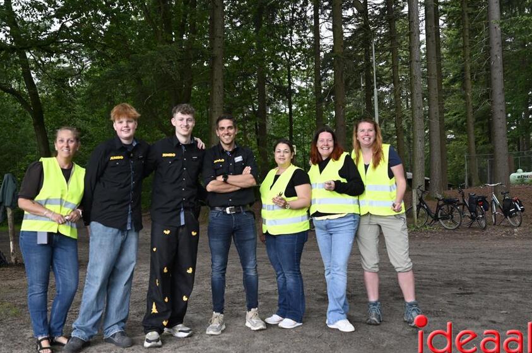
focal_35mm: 40
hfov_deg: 48.5
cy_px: 177
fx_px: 590
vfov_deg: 33.3
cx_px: 252
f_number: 2.8
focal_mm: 34
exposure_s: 1/200
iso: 400
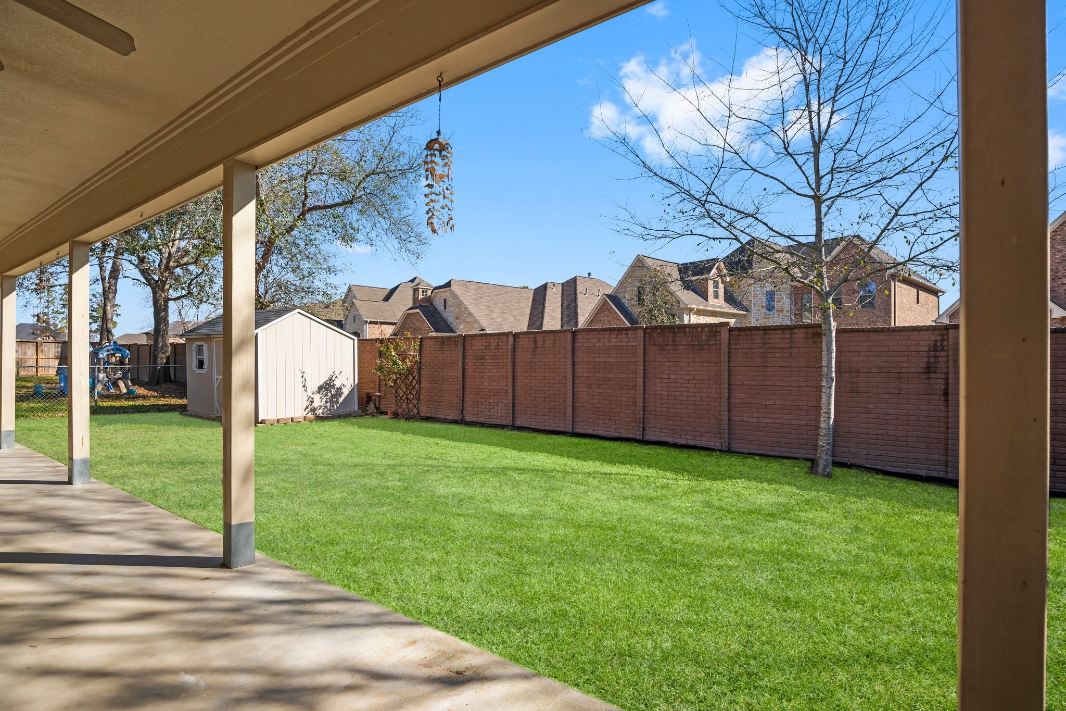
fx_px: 503
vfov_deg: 70.4
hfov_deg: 93.3
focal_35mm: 17
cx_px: 533
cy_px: 356
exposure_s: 1/1600
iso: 640
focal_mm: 17
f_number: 7.1
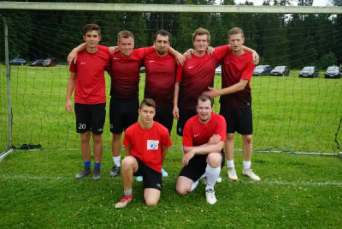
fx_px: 342
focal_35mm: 36
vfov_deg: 36.9
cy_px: 114
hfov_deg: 53.1
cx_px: 171
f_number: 6.3
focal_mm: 36
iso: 100
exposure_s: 1/60
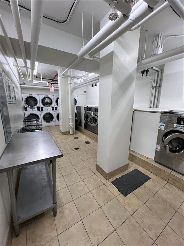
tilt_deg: -9.3
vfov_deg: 106.2
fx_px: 92
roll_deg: -0.6
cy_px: 123
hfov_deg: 89.9
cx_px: 92
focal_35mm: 13
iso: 80
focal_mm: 1.57
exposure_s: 1/120
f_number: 1.8
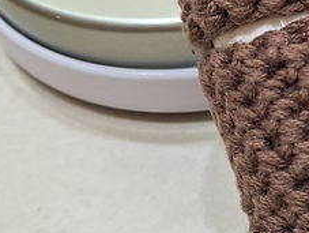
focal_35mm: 76
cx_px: 355
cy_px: 74
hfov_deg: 23.7
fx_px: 679
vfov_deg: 19.4
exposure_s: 1/30
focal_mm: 4
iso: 500
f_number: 1.8
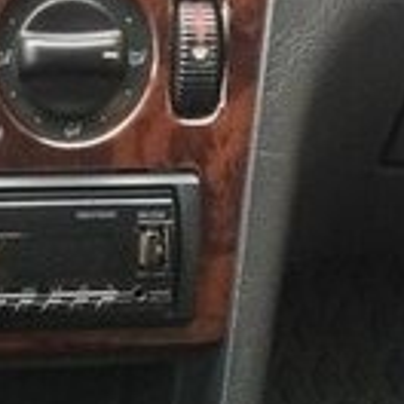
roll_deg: -4.1
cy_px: 548
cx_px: 3
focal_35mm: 96
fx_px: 1268
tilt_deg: -44.4
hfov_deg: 17.7
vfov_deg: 16.9
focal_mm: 4.15
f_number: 2.2
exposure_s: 1/100
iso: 25
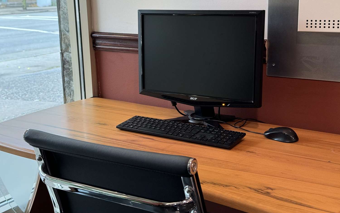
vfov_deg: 25.3
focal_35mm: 51
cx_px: 170
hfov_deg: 39.6
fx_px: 473
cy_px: 91
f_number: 1.78
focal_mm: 6.76
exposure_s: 1/40
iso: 250
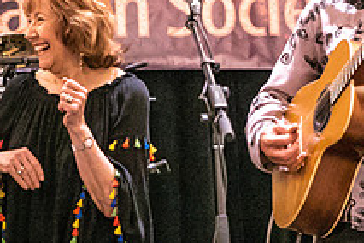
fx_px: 2244
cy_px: 77
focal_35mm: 222
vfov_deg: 6.2
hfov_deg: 9.2
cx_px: 35
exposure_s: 1/160
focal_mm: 70
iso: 8000
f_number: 5.6
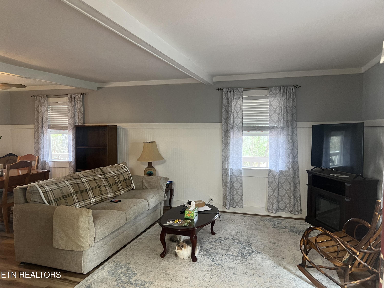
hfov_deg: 67.3
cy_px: 144
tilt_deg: -5.2
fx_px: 288
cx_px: 192
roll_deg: -0.1
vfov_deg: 53.1
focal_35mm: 26
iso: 200
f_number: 1.5
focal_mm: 5.7
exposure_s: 1/60
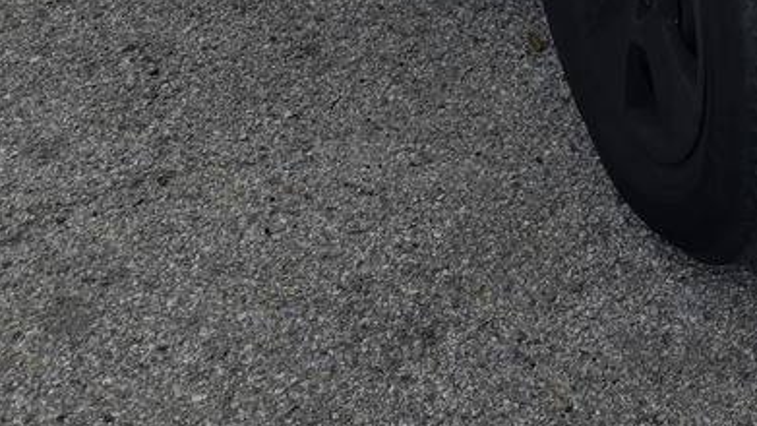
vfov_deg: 12.9
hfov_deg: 22.2
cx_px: 1080
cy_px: -426
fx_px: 1646
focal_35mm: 82
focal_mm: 6.3
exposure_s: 1/1157
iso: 12
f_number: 1.7
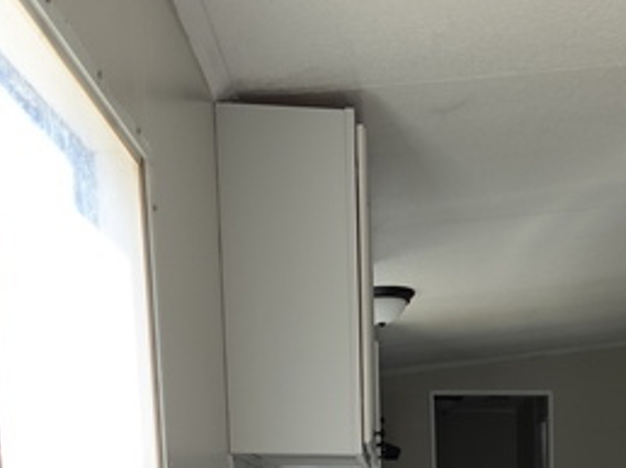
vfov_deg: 22.1
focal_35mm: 56
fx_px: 1012
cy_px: 677
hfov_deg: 32.9
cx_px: 546
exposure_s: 1/200
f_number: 2
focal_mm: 7.6
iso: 125
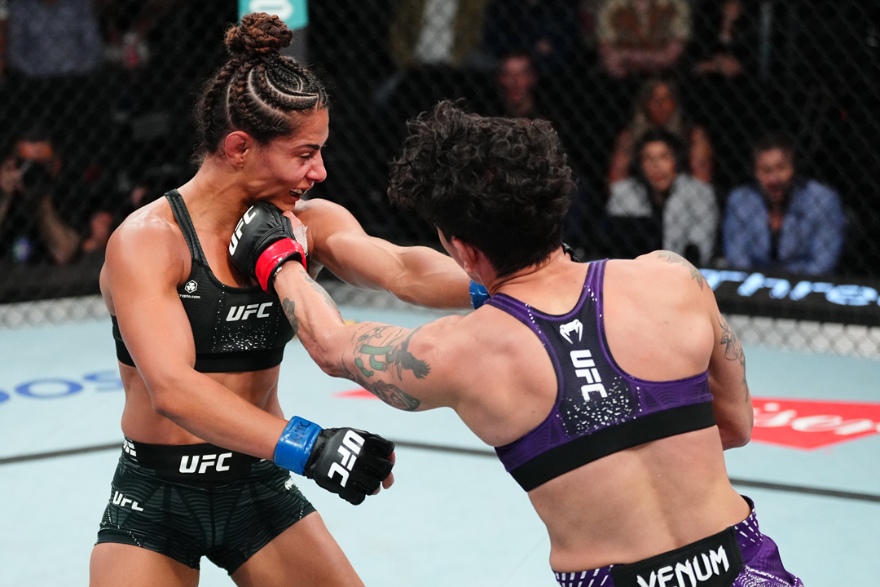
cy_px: 294
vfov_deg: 19.5
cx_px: 440
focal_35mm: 70
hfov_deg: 28.8
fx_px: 1711
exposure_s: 1/1250
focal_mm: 70
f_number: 2.8
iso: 5000
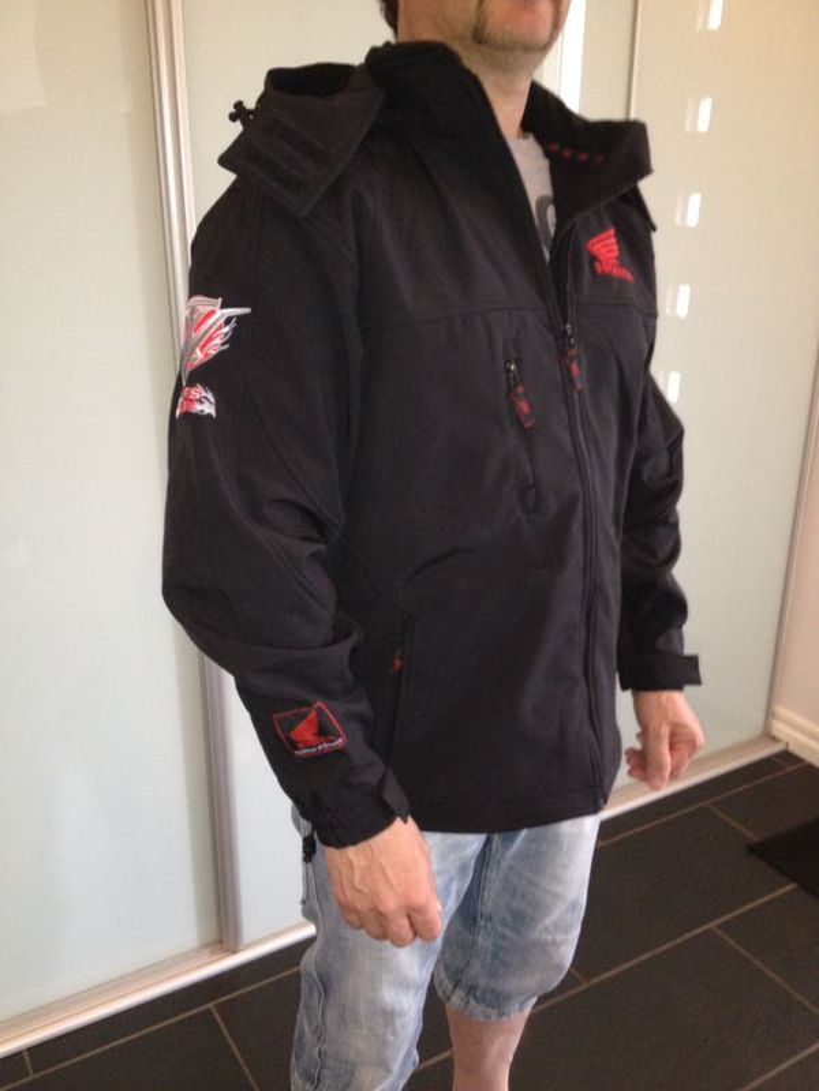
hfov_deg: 40.7
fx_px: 1104
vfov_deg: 52.6
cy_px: 546
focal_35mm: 35
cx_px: 410
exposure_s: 1/20
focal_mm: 4.28
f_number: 2.4
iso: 250
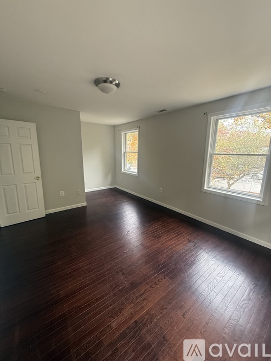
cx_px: 136
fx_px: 146
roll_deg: -0.3
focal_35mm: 14
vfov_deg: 102.1
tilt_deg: -11.9
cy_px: 180
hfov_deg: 85.7
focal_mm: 2.22
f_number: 2.2
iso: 320
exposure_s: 1/99
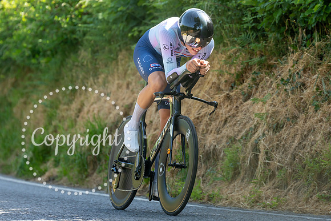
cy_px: 114
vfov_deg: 5.2
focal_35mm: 264
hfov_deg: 7.8
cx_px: 196
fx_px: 2428
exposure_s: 1/1000
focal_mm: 200
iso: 800
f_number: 4
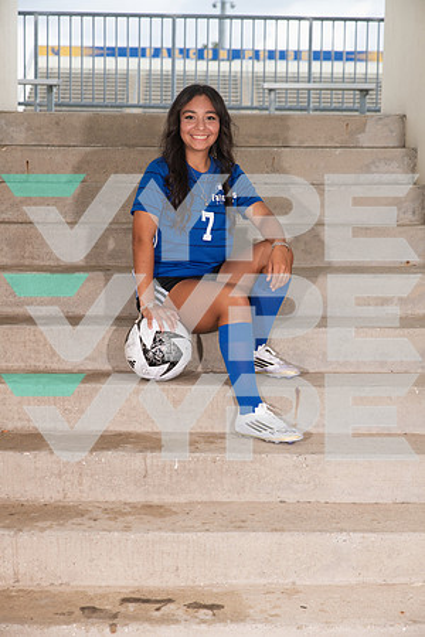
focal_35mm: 70
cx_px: 212
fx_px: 1239
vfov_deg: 28.8
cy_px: 318
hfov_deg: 19.5
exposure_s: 1/320
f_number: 7.1
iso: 250
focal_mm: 70
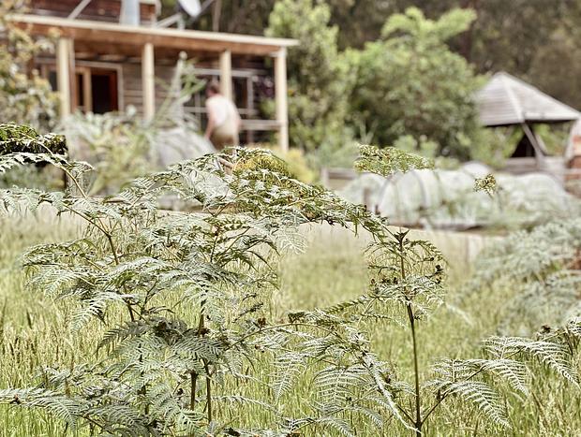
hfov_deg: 36.8
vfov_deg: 28.1
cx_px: 290
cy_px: 218
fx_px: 874
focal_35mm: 52
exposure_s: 1/122
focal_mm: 6
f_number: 2
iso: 25
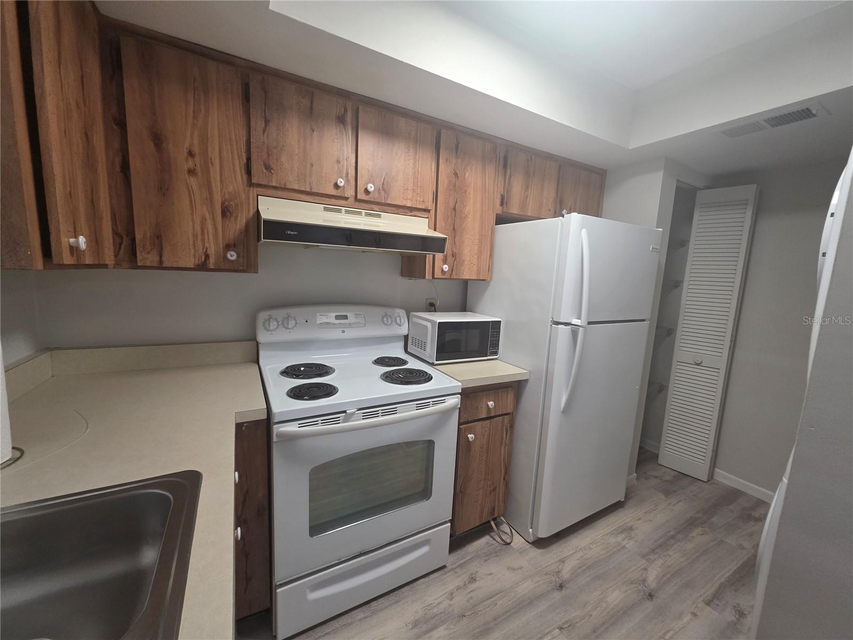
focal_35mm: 13
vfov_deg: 89.9
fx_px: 320
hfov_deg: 106.2
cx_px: 426
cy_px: 320
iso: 320
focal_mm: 2.2
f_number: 1.9
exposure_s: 1/120
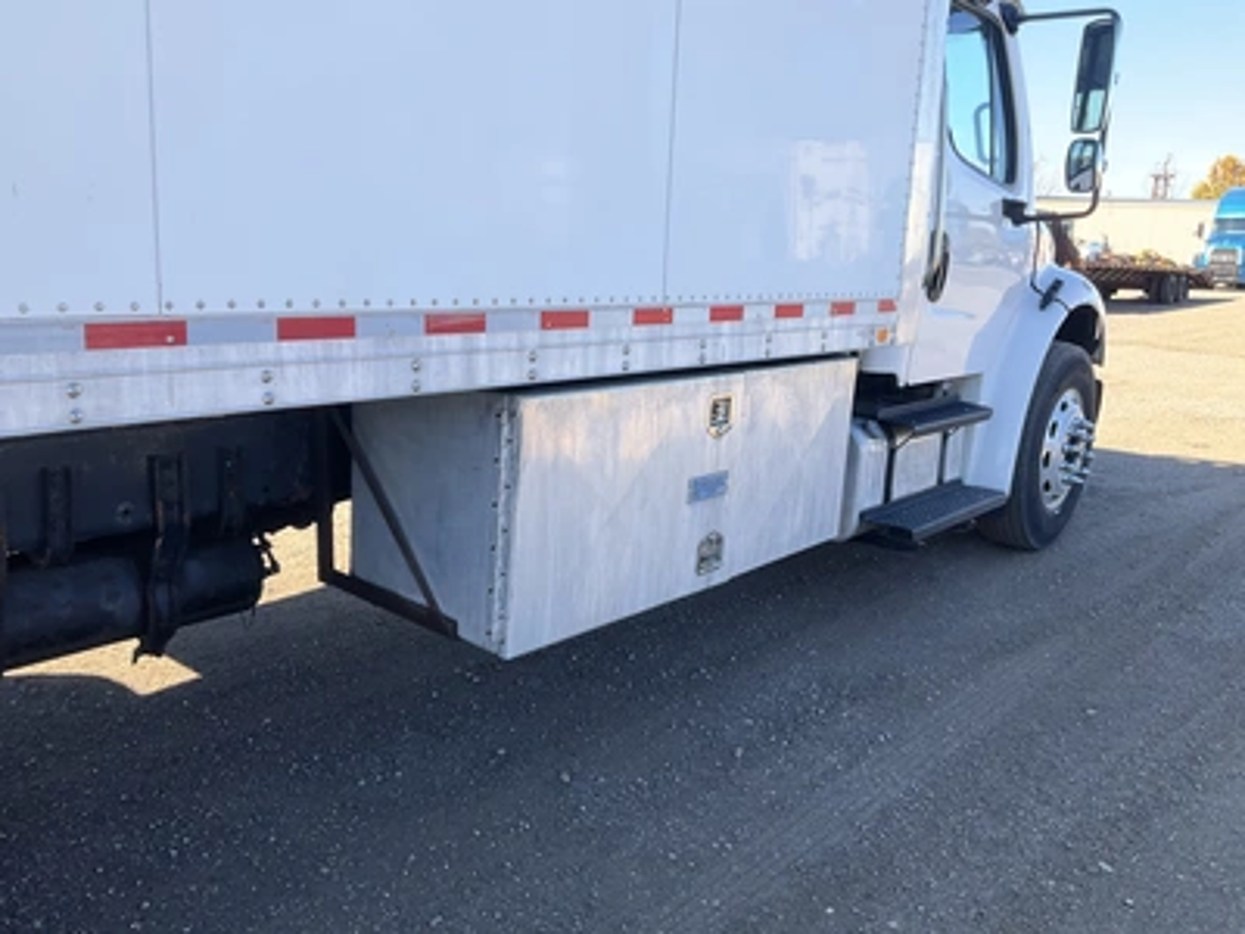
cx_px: 622
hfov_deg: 61.7
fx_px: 1043
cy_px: 467
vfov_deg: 48.2
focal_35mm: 29
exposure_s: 1/432
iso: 25
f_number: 1.8
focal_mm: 3
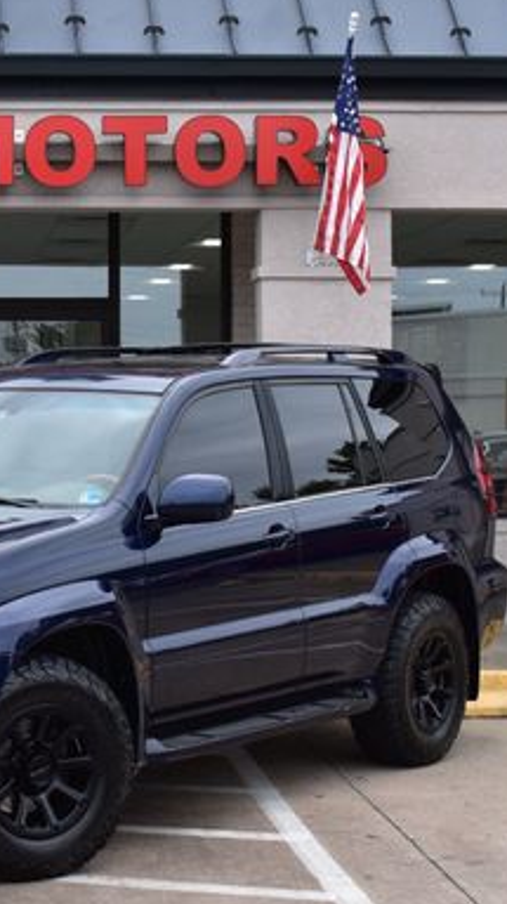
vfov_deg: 25.3
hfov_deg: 14.2
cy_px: 448
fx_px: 2011
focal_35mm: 84
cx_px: 12
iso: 400
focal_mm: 32
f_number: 10
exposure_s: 1/250
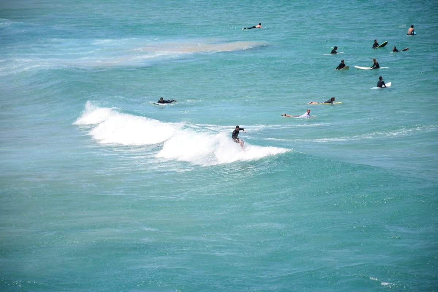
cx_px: 219
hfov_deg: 9.8
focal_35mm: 210
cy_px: 146
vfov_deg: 6.5
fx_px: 2555
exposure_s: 1/2000
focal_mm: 140
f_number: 8
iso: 400
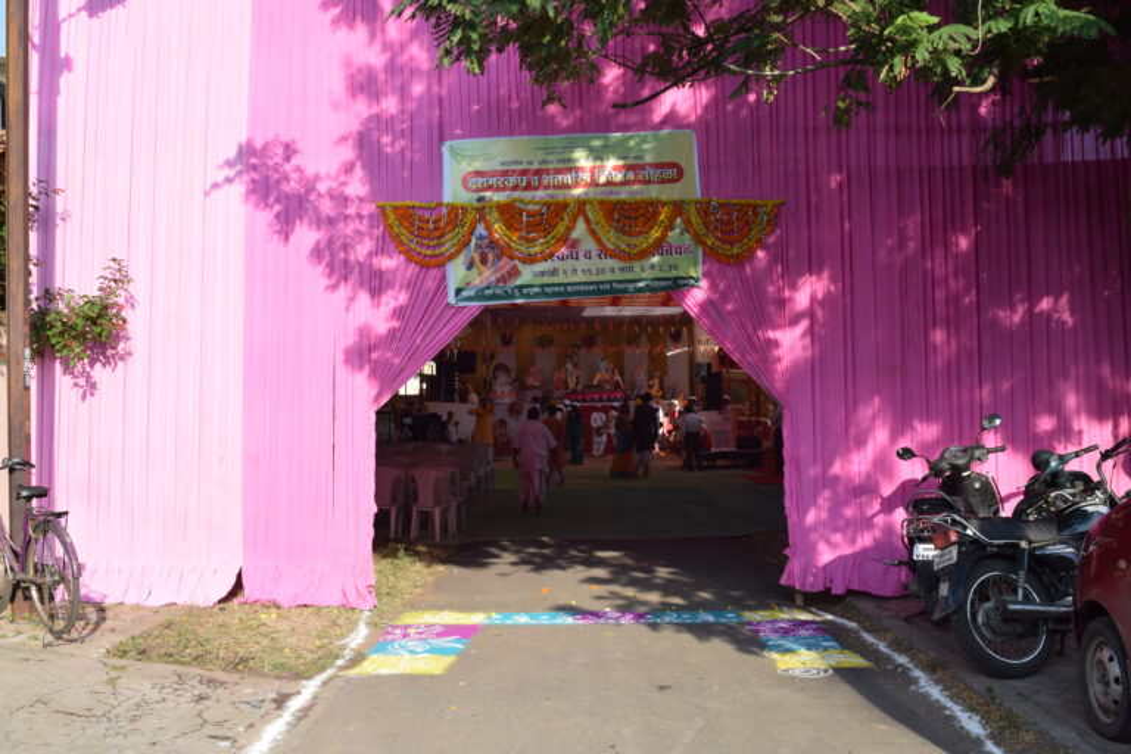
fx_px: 1272
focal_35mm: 40
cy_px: 377
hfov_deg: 47.9
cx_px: 566
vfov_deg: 33.0
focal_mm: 27
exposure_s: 1/125
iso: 200
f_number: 10
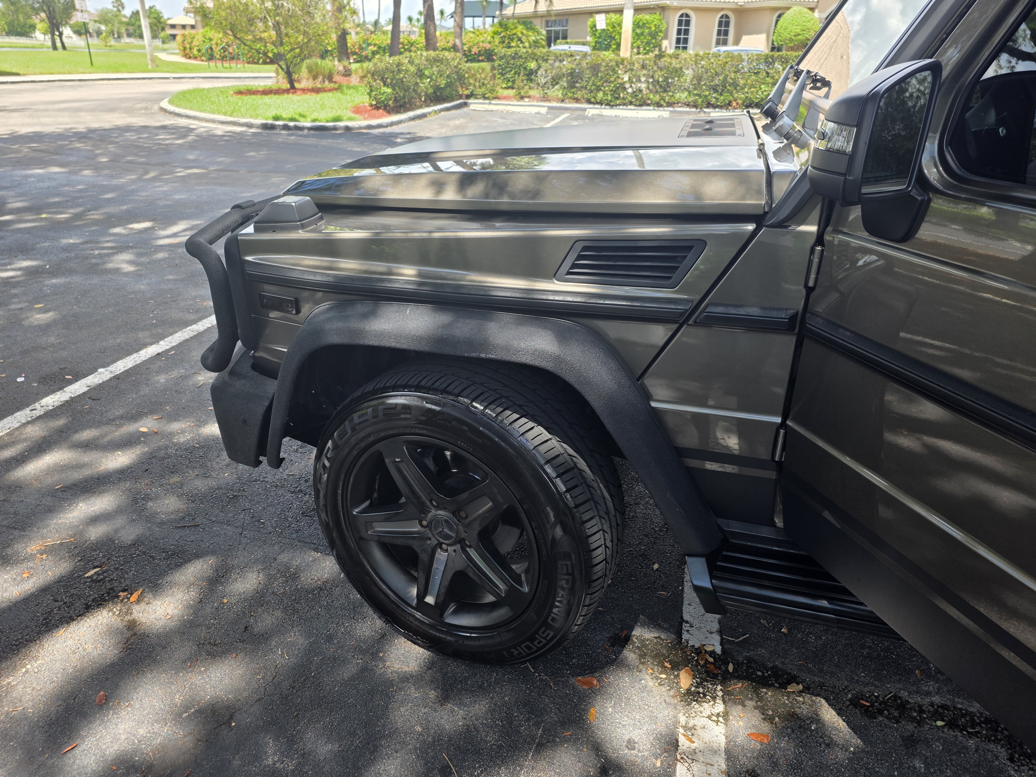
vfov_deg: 58.9
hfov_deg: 73.9
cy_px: 388
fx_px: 688
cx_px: 518
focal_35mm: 23
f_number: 1.7
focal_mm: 6.25
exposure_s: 1/1384
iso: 80
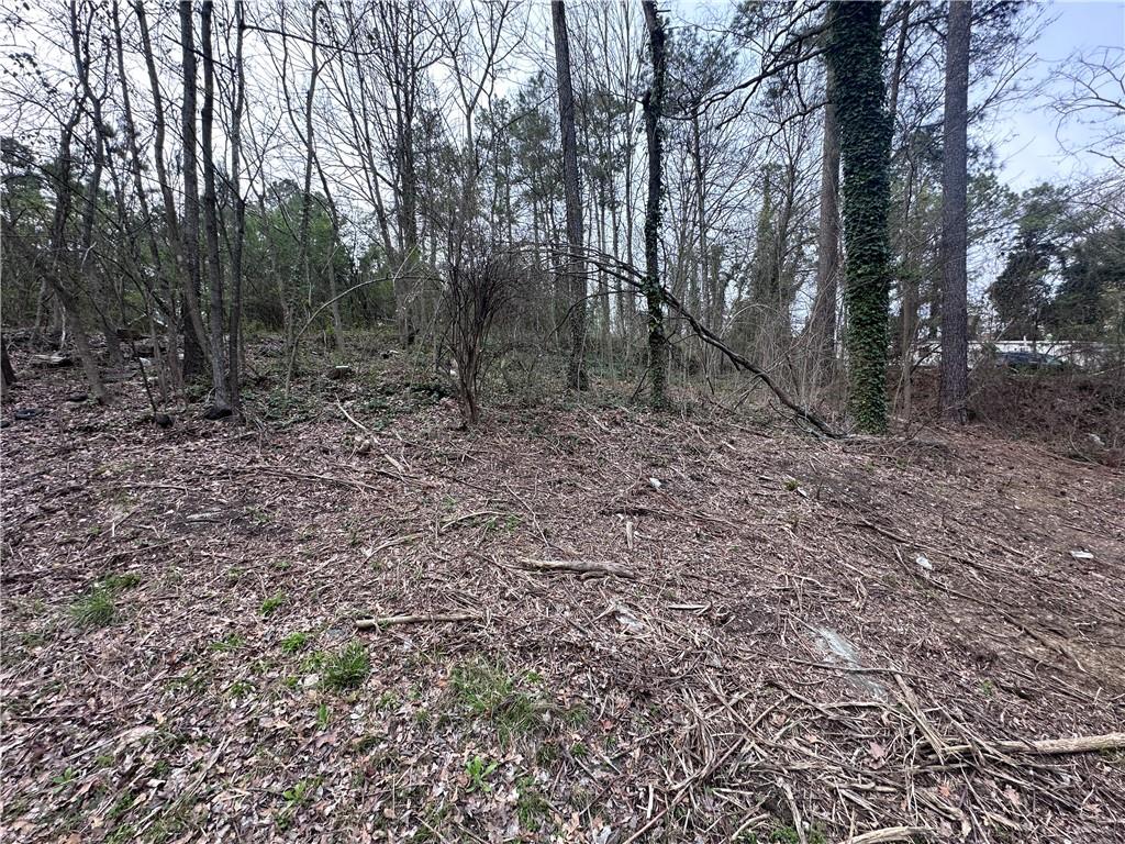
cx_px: 562
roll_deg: +0.0
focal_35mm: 14
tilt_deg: -0.6
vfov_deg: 85.7
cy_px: 422
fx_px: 455
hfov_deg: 102.1
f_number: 2.2
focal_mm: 2.22
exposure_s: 1/99
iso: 80
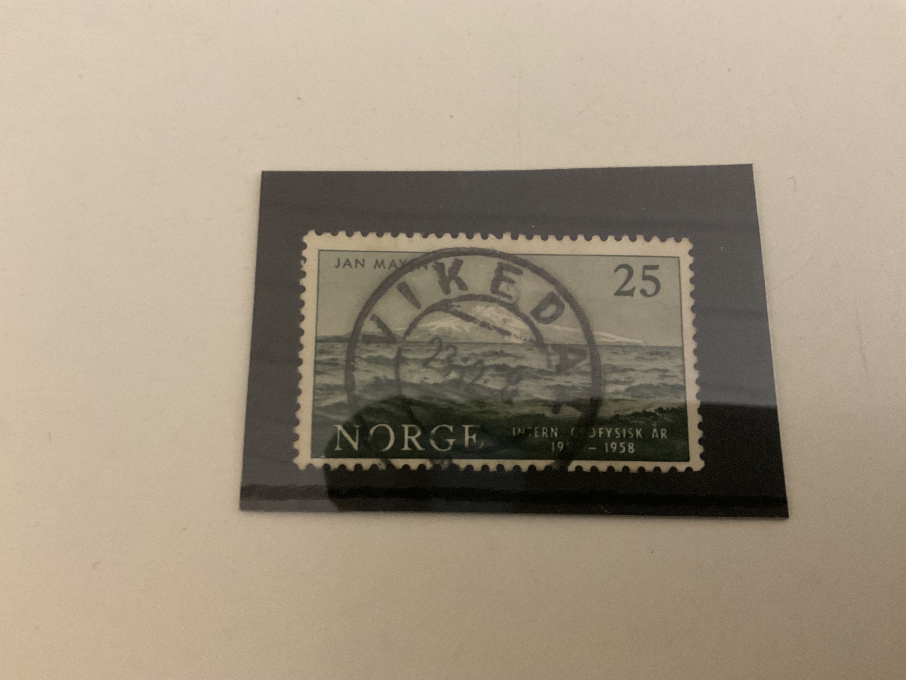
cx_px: 453
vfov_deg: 48.2
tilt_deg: -79.0
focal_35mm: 29
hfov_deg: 61.7
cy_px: 340
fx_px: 759
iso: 320
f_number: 1.8
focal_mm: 3
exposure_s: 1/30
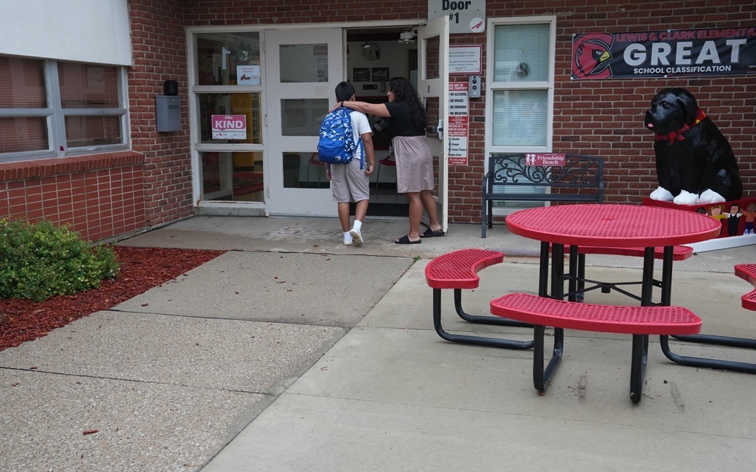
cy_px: 242
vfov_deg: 32.0
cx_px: 378
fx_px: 824
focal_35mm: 40
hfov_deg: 49.3
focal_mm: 39
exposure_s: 1/160
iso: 1600
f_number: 5.6
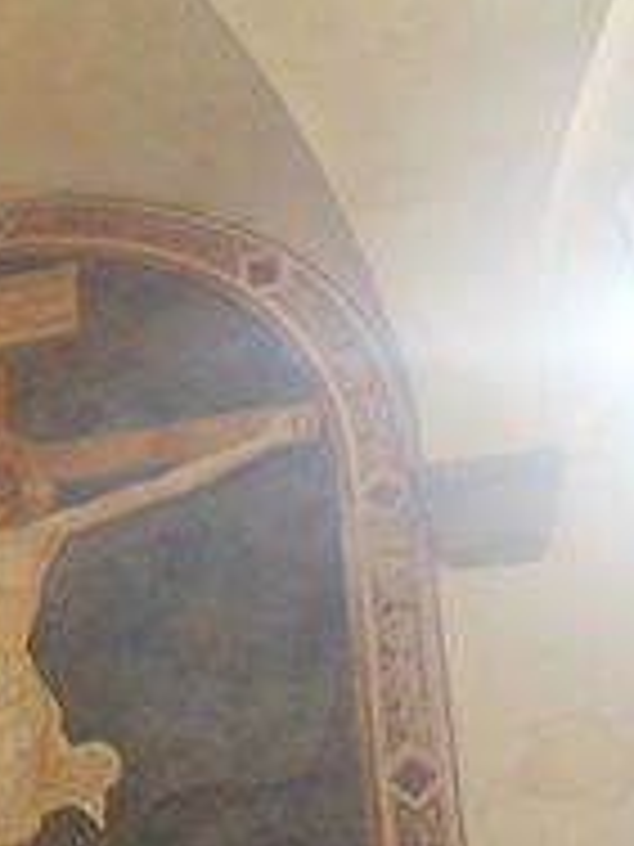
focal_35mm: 88
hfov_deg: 16.4
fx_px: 2149
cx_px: -20
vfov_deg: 21.3
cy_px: 896
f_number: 3.5
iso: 250
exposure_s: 1/30
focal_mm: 6
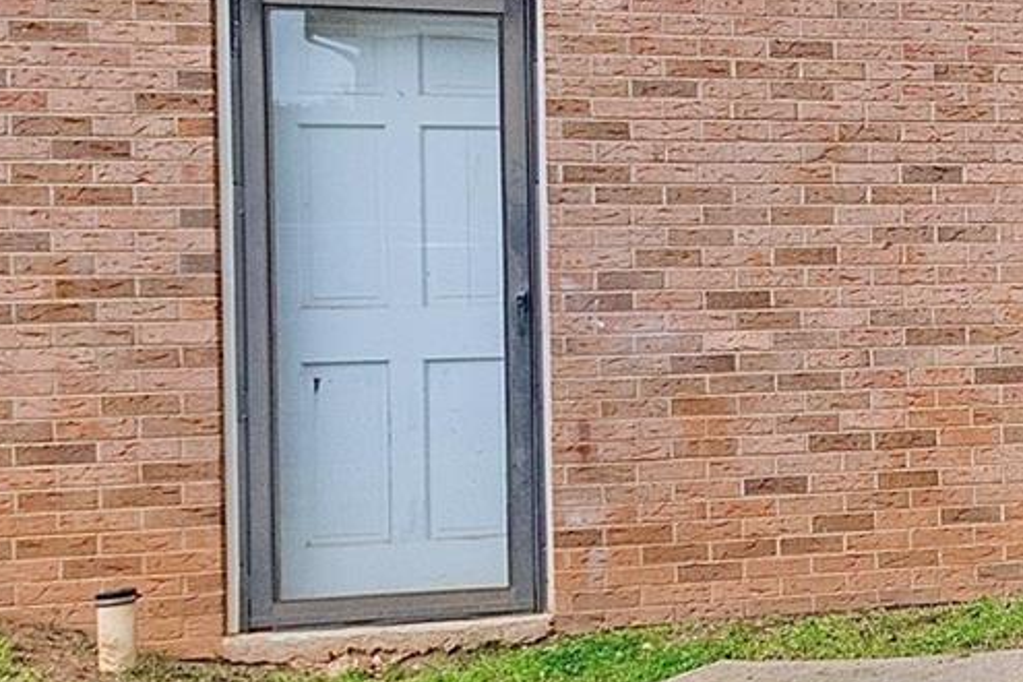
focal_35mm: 62
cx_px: 1488
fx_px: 1762
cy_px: 241
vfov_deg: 21.8
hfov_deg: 25.4
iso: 400
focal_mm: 10
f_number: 8
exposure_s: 1/20
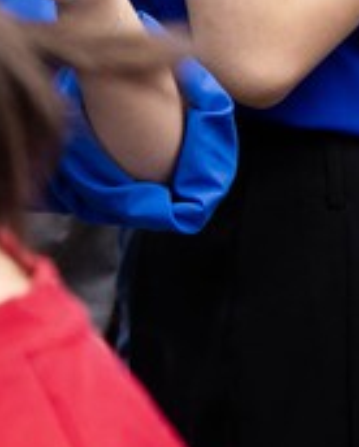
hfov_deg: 5.3
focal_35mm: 262
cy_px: -363
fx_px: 3474
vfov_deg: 7.2
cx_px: 1345
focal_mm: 24
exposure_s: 1/500
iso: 200
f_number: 3.2
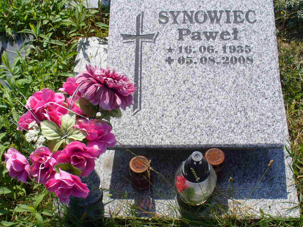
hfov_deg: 37.5
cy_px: 117
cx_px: 162
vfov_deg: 28.6
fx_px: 446
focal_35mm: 51
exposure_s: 1/320
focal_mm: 6.1
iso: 80
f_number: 5.6
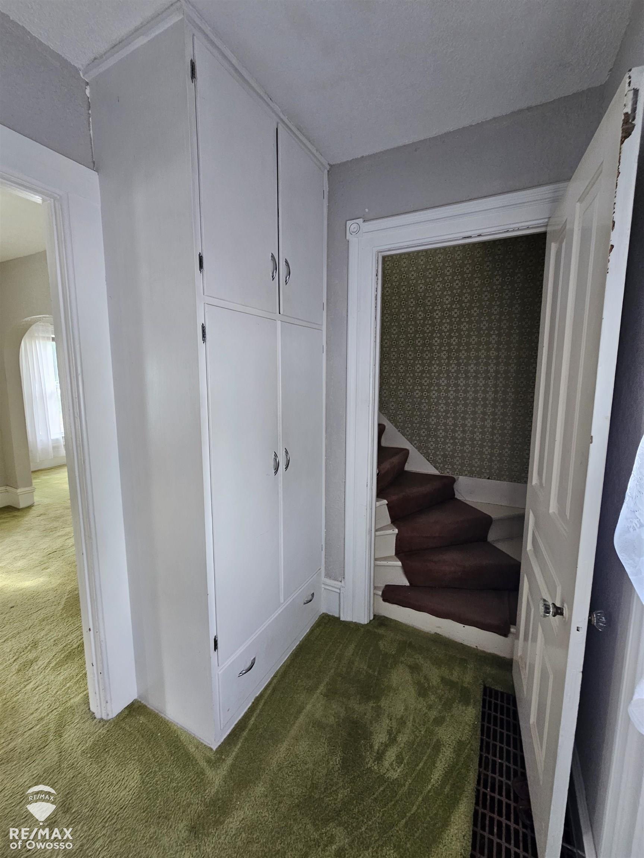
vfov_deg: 106.2
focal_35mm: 13
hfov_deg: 89.9
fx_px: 322
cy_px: 429
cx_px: 322
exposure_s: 1/60
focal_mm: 2.2
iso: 200
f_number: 2.2
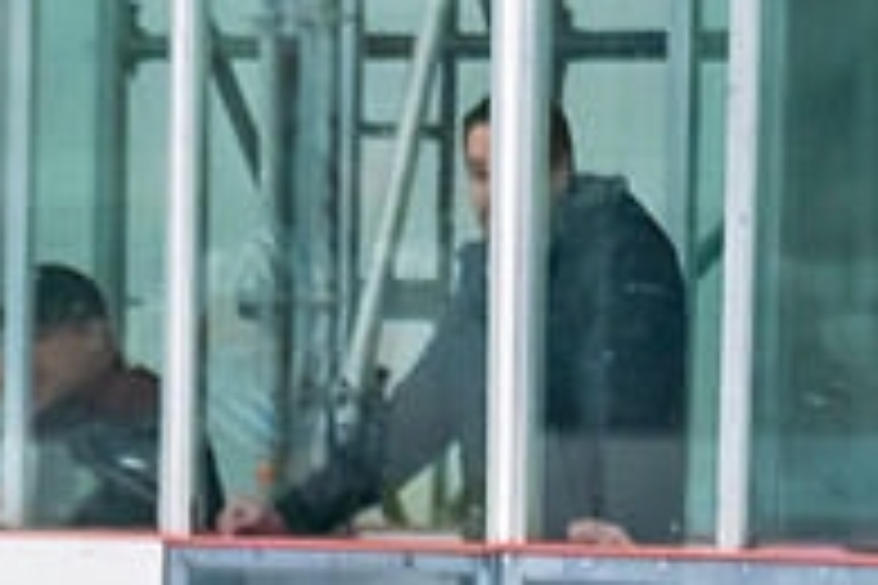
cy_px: 1372
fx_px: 19827
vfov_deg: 1.7
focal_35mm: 813
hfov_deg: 2.5
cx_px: -305
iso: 1000
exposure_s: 1/640
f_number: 2.8
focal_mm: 115
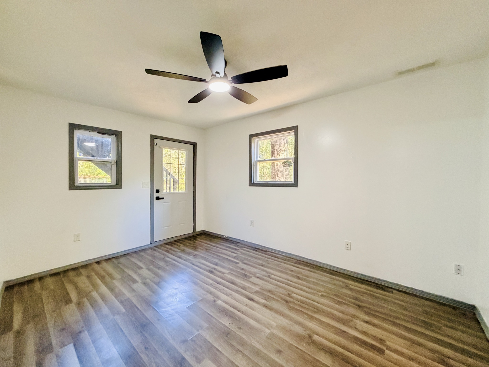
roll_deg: +1.1
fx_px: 198
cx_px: 244
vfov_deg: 85.7
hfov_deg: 102.1
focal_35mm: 14
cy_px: 184
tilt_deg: -1.8
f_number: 2.2
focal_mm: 2.22
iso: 500
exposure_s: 1/60
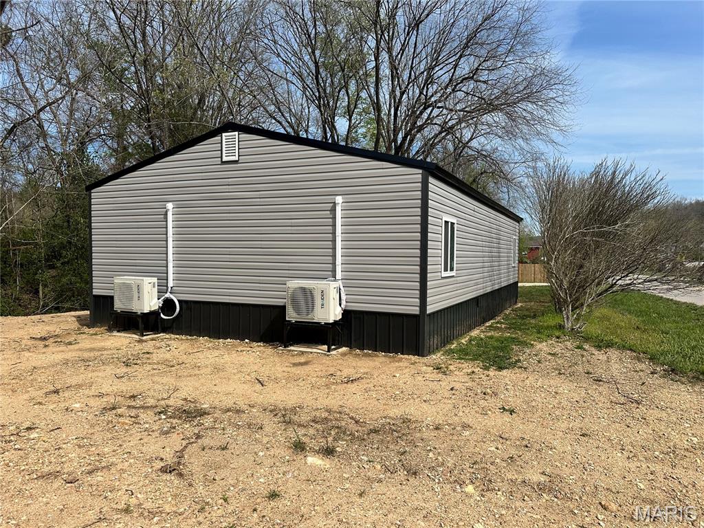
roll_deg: -1.5
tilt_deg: -1.7
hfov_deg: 71.6
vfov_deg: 56.8
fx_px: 488
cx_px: 352
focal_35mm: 24
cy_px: 264
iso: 80
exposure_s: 1/5263
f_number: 1.78
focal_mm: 6.86
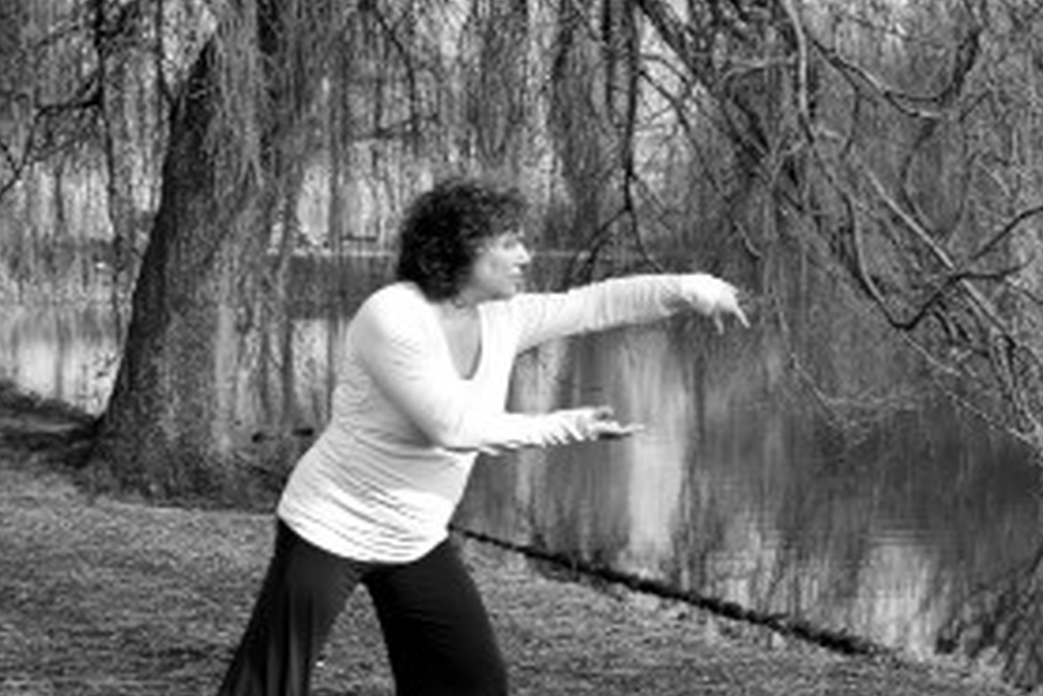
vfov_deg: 18.0
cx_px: 452
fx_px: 2195
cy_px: 491
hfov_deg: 26.7
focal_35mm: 76
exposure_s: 1/160
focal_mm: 35
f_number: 6.3
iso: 100
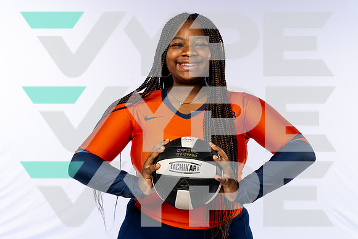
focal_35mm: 53
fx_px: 527
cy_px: 120
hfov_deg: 37.5
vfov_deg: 25.5
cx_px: 179
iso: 200
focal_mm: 53
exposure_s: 1/250
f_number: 7.1
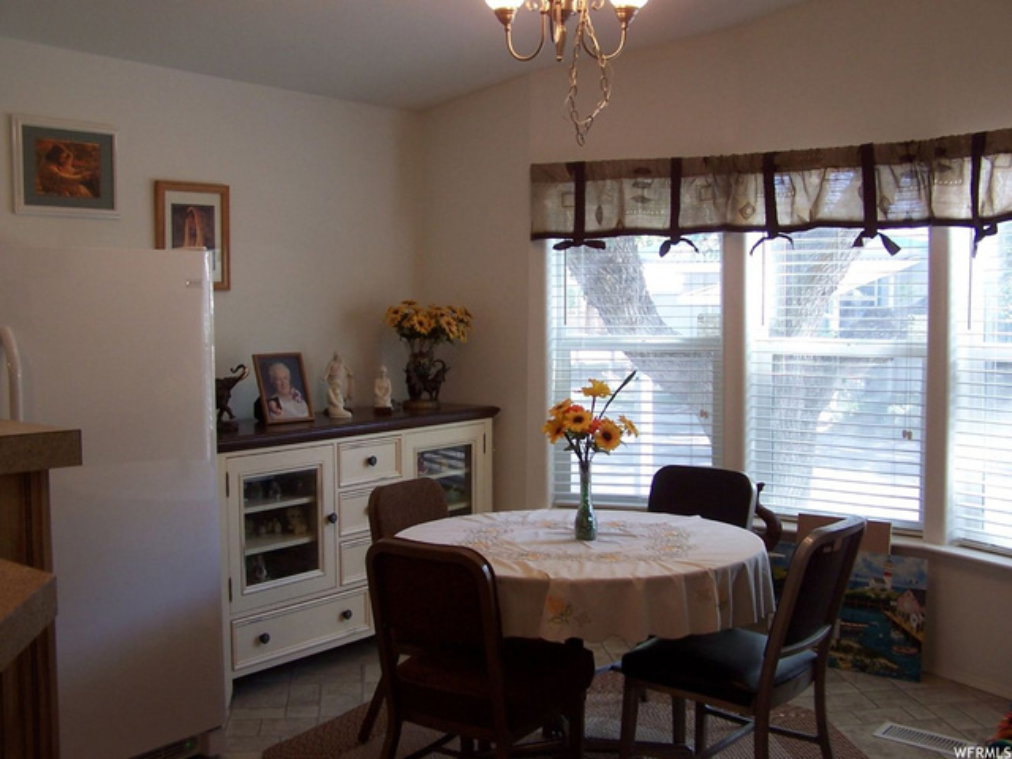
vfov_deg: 37.7
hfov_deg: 49.0
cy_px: 380
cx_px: 506
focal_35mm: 38
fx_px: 1111
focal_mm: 6.3
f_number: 2.8
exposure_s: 1/30
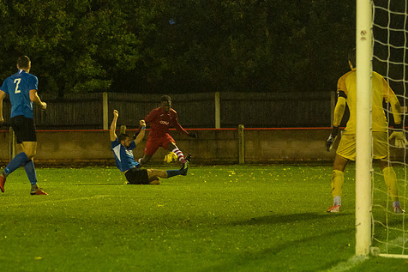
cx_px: 116
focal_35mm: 194
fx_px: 2198
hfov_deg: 10.6
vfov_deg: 7.1
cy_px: 109
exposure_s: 1/1000
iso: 5000
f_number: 2.8
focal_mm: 82
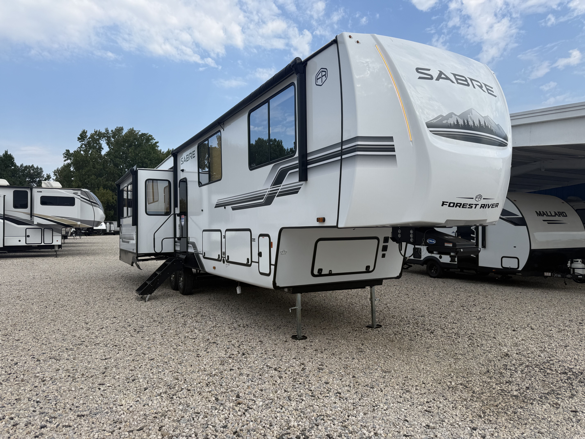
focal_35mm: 24
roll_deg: -0.1
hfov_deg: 71.6
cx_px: 292
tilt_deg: +0.9
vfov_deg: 56.8
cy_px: 220
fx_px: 406
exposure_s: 1/3021
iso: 80
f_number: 1.78
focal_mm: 6.76
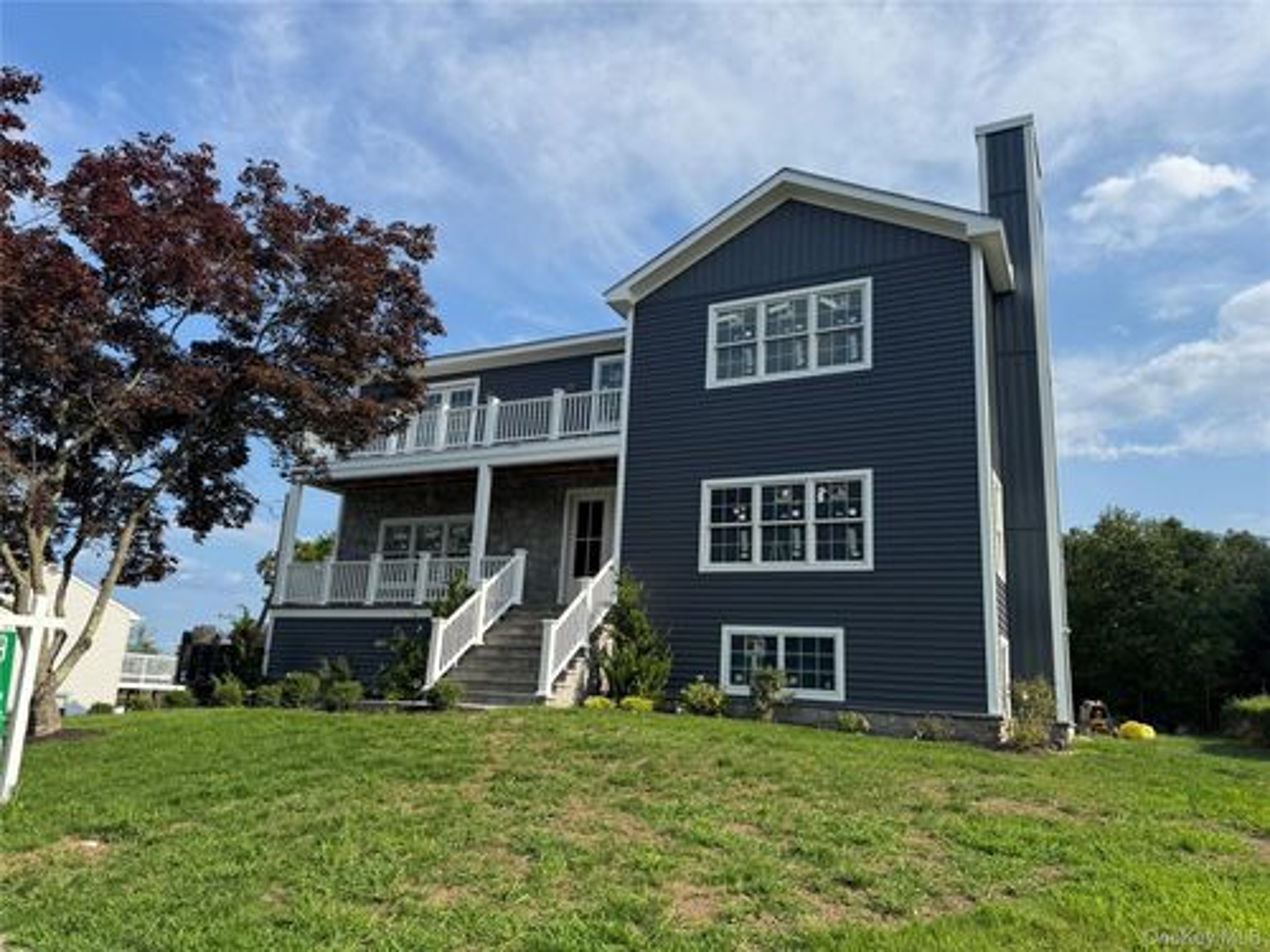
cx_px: 635
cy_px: 476
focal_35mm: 24
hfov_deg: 71.6
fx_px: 881
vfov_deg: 56.8
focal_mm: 6.76
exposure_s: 1/4049
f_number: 1.78
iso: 80
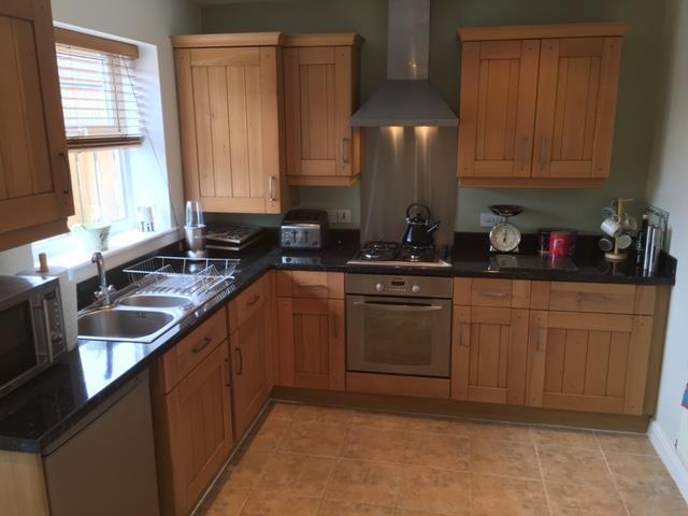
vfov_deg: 48.2
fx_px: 576
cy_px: 258
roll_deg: +1.1
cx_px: 344
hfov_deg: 61.7
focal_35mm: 29
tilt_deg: -13.5
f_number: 2.2
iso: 80
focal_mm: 4.15
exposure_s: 1/33
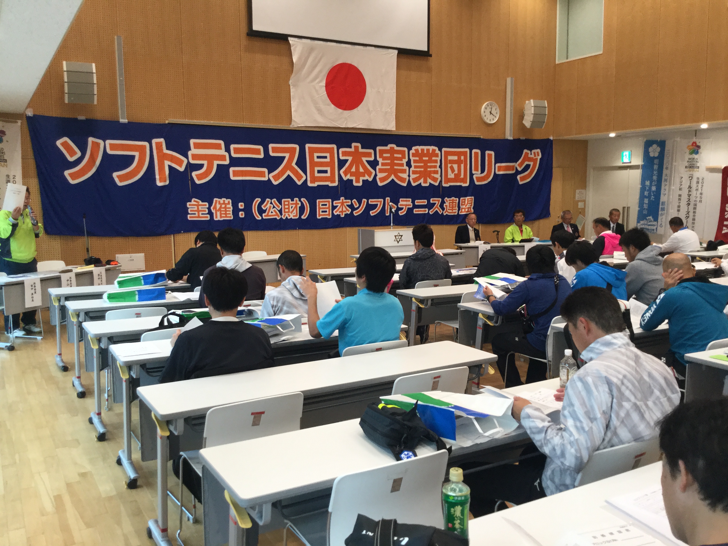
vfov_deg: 45.4
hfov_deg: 58.4
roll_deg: -0.2
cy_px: 273
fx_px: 652
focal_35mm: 31
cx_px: 364
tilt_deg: -7.6
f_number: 2.4
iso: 25
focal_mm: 3.3
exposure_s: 1/30
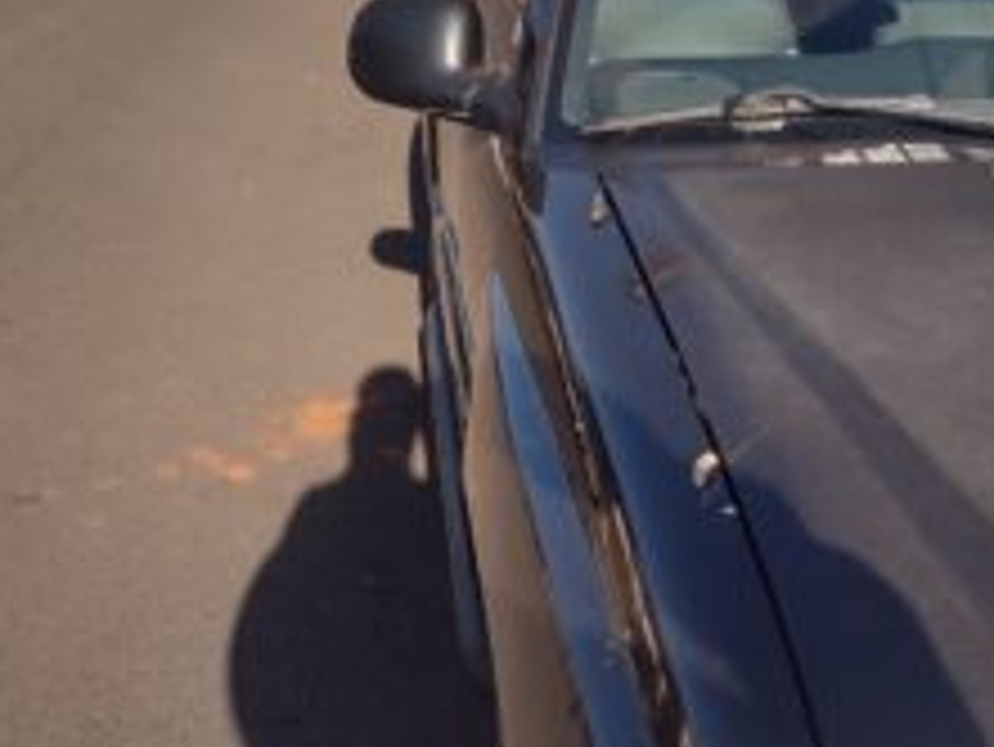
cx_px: 632
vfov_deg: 24.4
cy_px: -18
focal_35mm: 57
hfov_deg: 33.6
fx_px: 1638
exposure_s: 1/2112
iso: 100
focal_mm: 4.71
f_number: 1.7
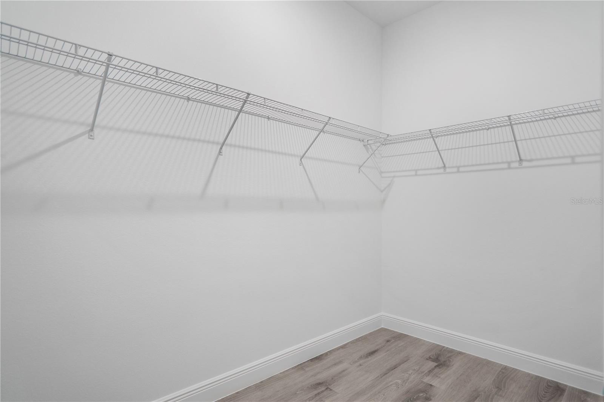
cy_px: 201
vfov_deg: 67.4
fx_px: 302
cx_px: 302
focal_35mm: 18
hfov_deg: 90.0
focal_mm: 12
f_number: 2
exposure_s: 1/30
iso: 100
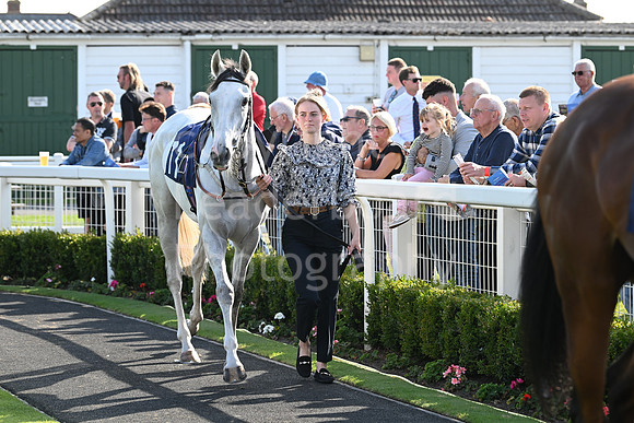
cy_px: 212
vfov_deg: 10.2
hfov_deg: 15.2
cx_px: 317
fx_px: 2378
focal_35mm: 135
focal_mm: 135
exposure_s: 1/800
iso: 500
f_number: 5.6
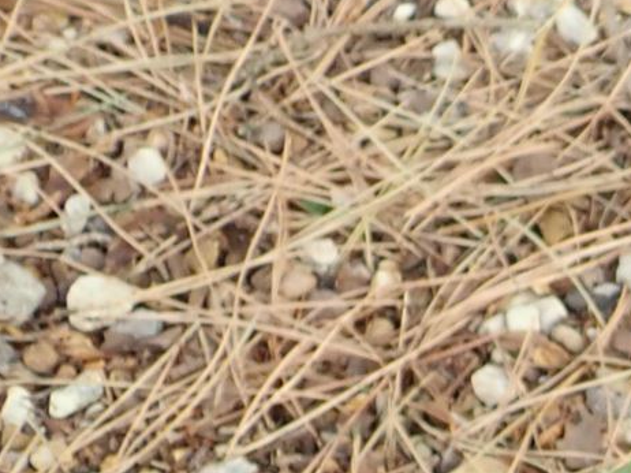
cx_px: 1295
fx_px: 2368
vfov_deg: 10.9
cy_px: 734
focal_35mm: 130
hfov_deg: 13.0
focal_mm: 5.5
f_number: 3.2
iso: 100
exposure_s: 1/100
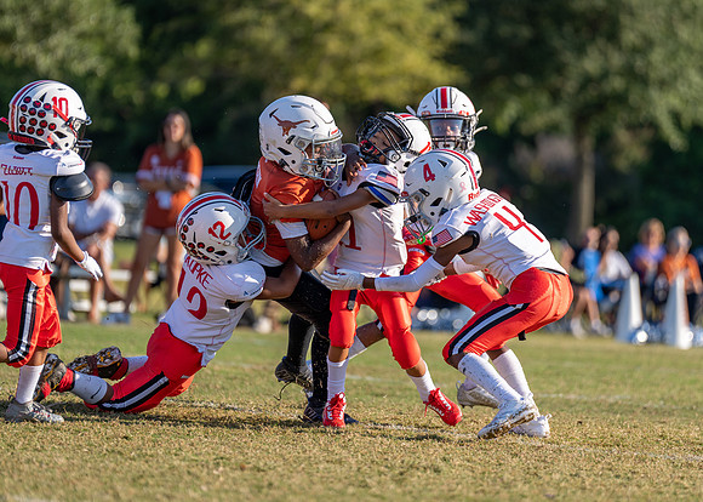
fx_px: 5480
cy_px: 202
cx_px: 387
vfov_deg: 5.2
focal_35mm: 275
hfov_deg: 7.3
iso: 100
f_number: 2.8
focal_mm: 200
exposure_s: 1/1600
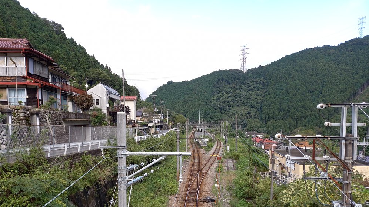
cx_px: 180
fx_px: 274
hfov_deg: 67.9
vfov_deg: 40.9
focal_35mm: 28
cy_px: 139
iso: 50
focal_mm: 4.6
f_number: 2
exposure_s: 1/168
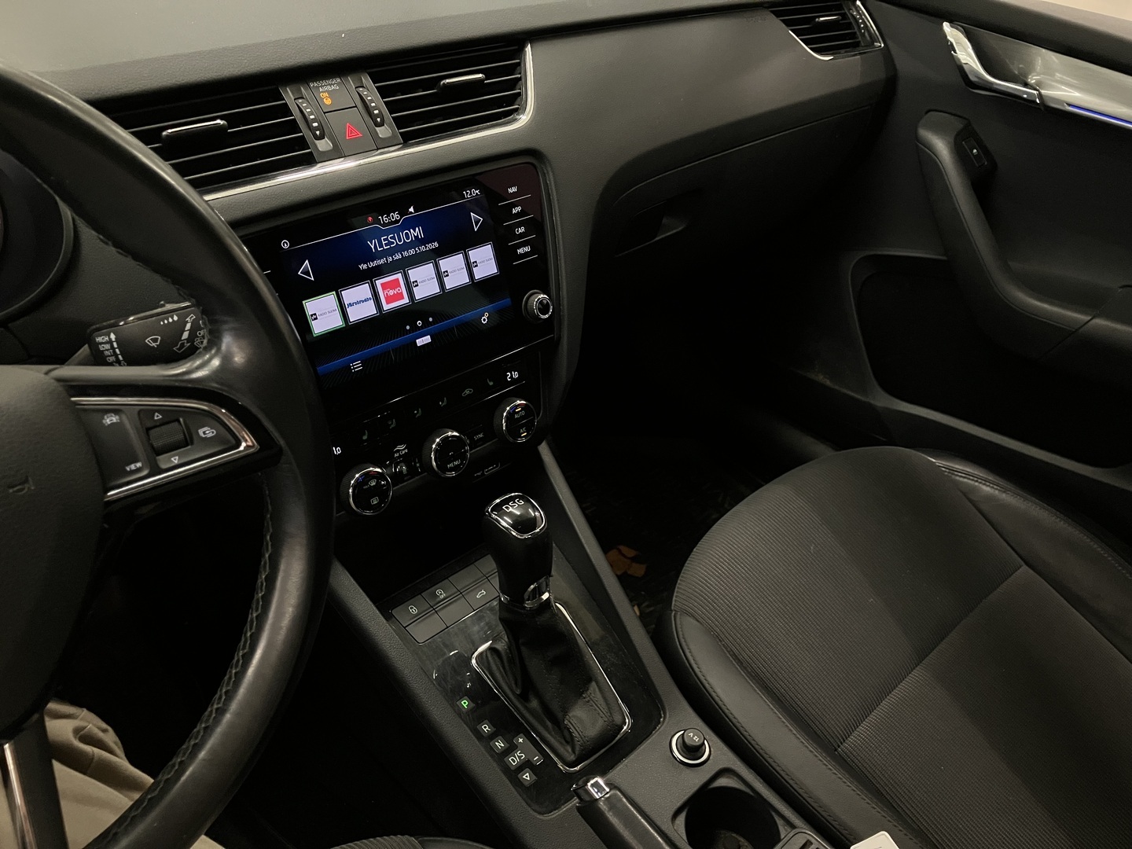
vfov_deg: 49.7
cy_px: 424
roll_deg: -5.7
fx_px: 916
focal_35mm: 28
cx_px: 566
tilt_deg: -34.7
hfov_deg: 63.4
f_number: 1.8
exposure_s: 1/60
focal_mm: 3.99
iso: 320
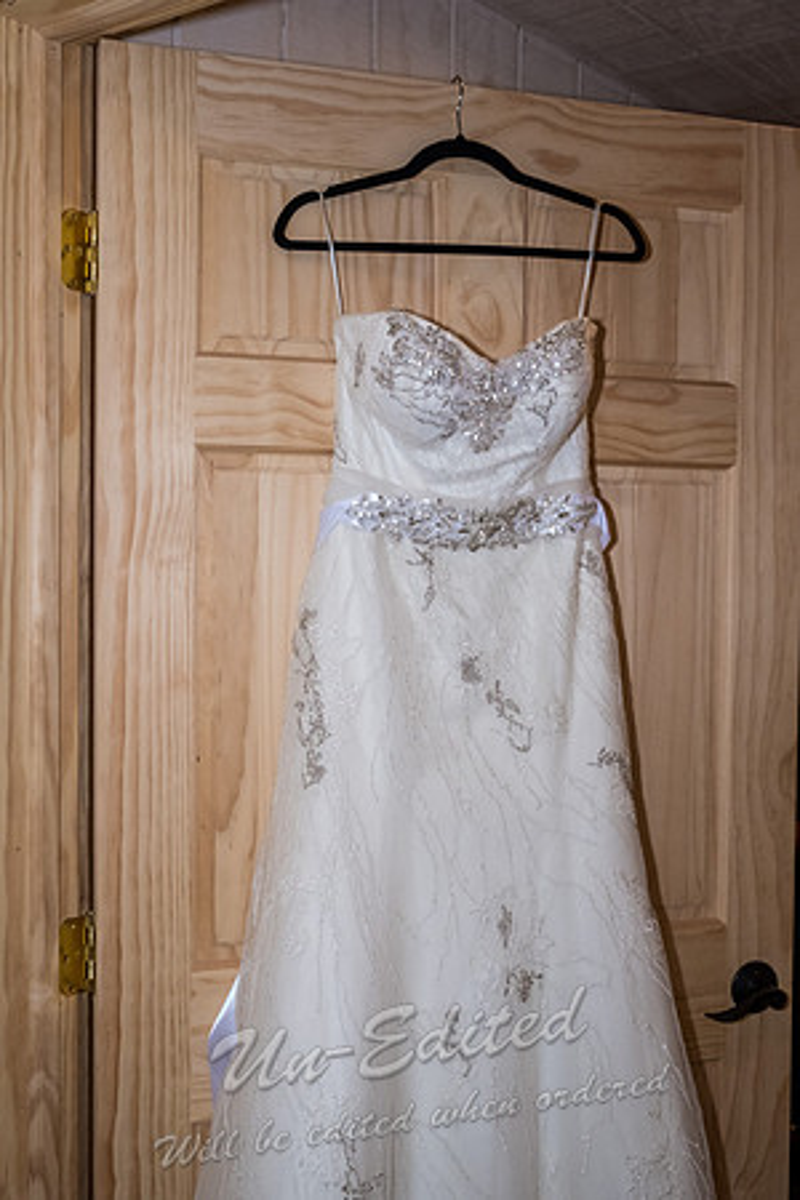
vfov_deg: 50.7
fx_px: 1267
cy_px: 600
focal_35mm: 38
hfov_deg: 35.1
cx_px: 400
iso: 1600
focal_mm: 25.4
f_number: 9
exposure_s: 1/200
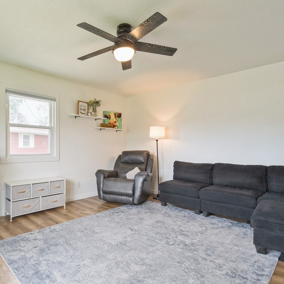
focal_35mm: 21
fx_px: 195
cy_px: 141
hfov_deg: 70.8
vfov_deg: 72.1
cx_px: 104
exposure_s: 1/25
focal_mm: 16
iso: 400
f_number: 8
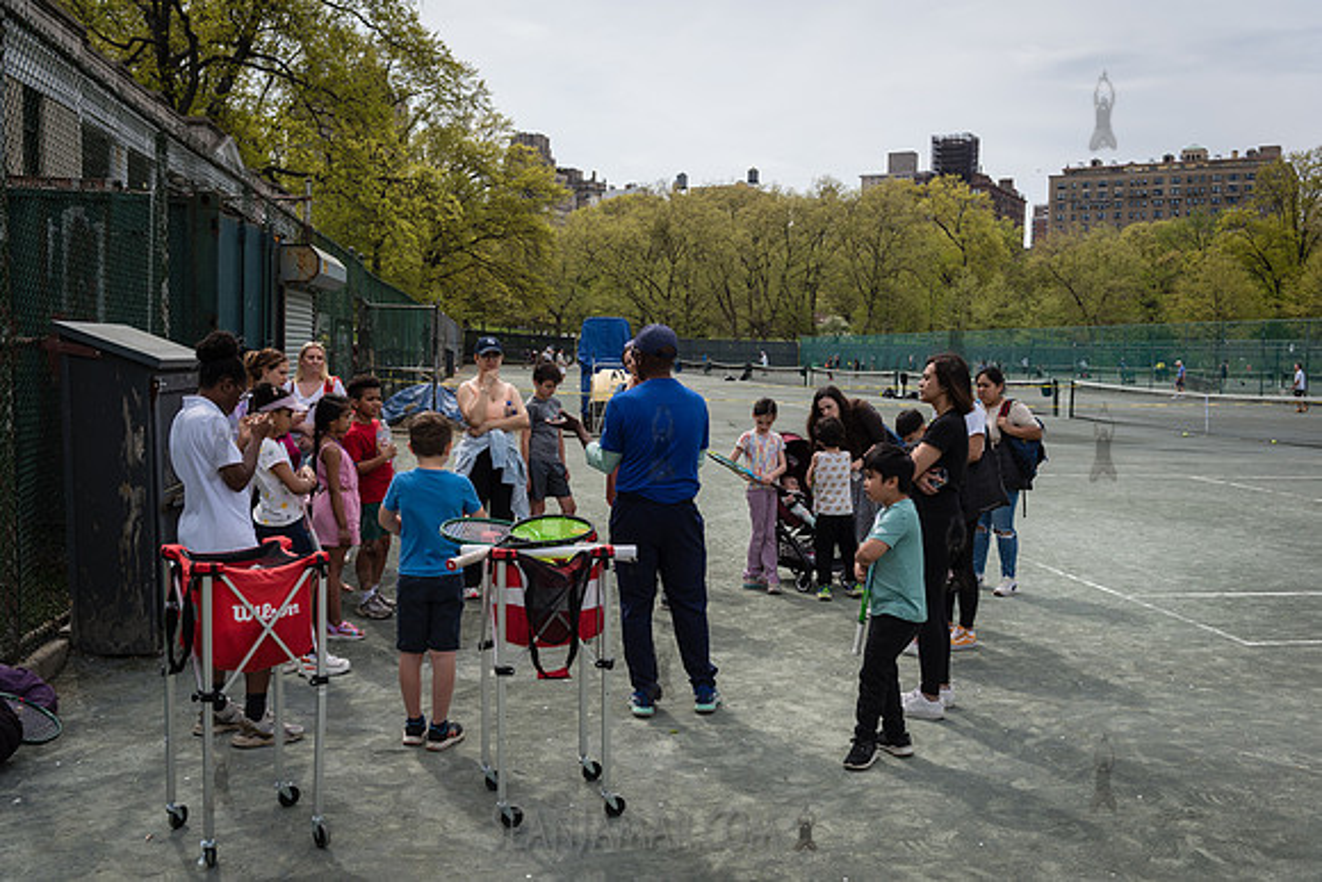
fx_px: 1205
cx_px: 661
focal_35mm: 33
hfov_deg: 57.5
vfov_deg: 40.2
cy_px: 441
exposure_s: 1/1250
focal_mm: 32
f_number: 4.5
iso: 160
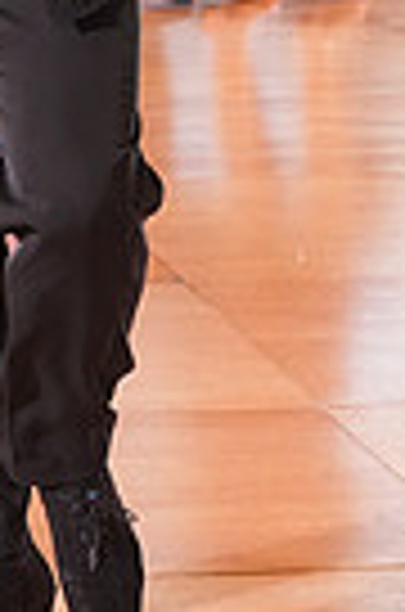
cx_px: 227
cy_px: -490
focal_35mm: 321
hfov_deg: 4.3
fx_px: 5444
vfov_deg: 6.3
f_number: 4.5
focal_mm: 75
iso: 3200
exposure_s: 1/250
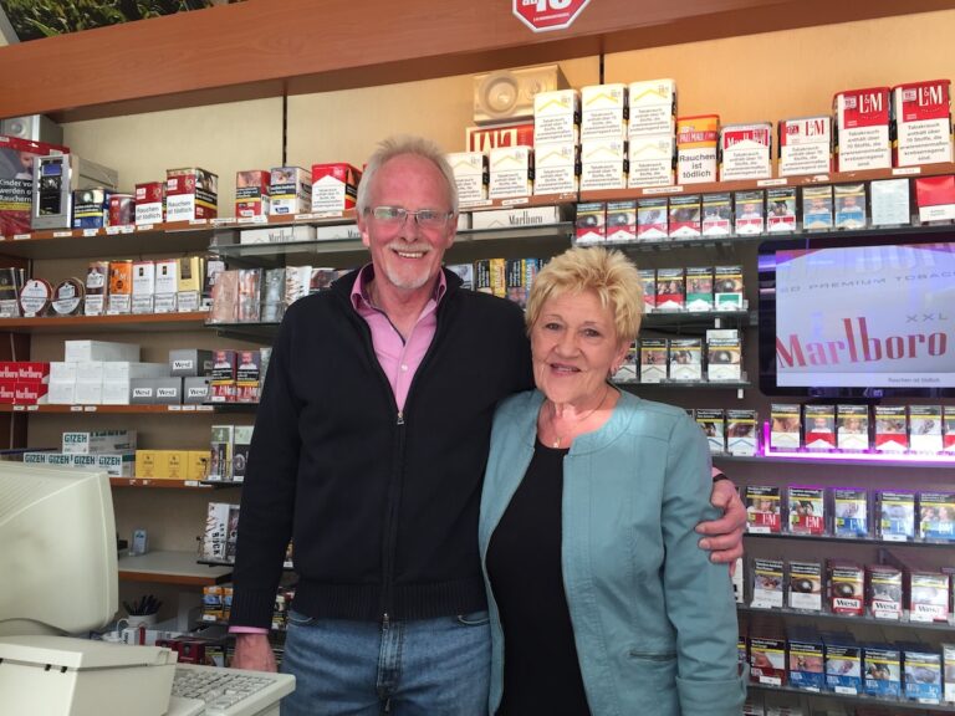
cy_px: 358
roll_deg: -1.5
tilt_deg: +1.4
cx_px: 478
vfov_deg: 48.2
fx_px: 800
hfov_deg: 61.7
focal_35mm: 29
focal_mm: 4.15
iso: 50
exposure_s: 1/100
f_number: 2.2
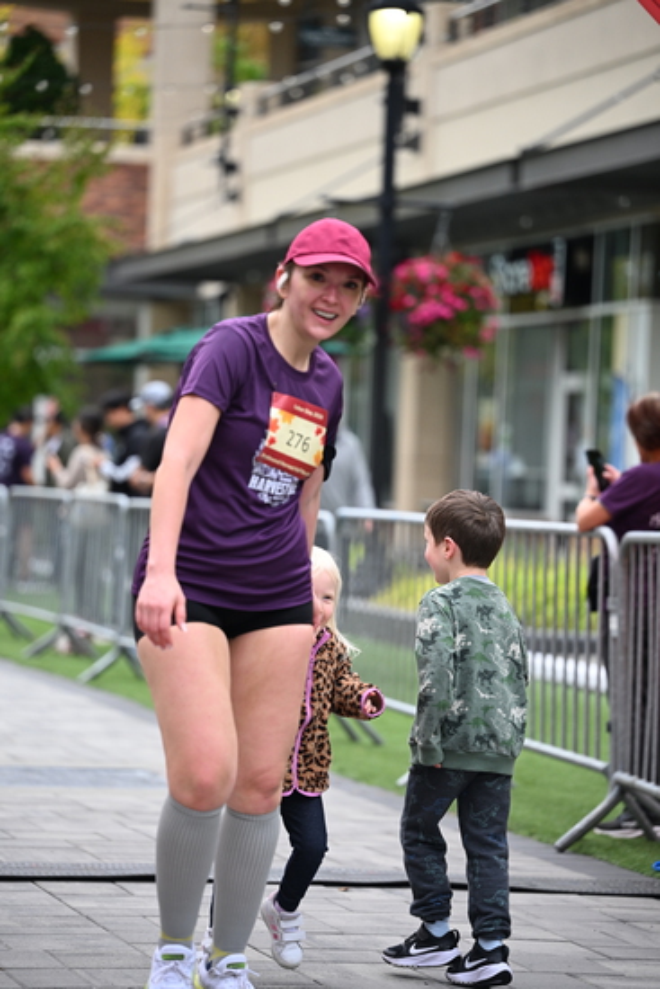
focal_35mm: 125
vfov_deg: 16.4
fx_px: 3435
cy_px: 494
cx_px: 330
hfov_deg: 11.0
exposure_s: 1/2500
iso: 640
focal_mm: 125
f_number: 2.8
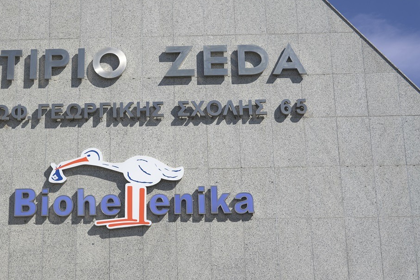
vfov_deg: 20.6
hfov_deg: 30.4
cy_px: 157
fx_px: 770
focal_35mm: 66
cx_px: 152
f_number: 9
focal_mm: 50
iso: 100
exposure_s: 1/250
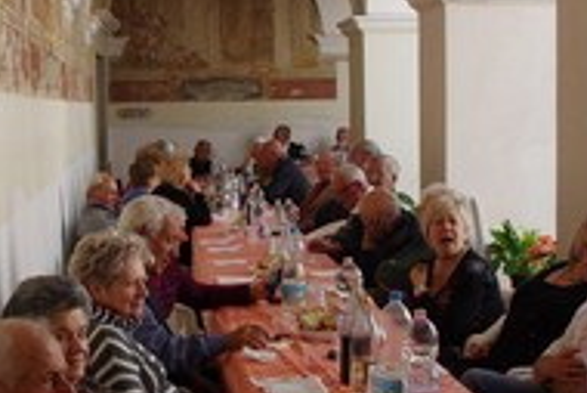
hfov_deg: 28.3
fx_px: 1159
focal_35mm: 71
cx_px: 226
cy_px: 206
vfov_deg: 19.2
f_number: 6.3
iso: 800
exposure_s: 1/200
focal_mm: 18
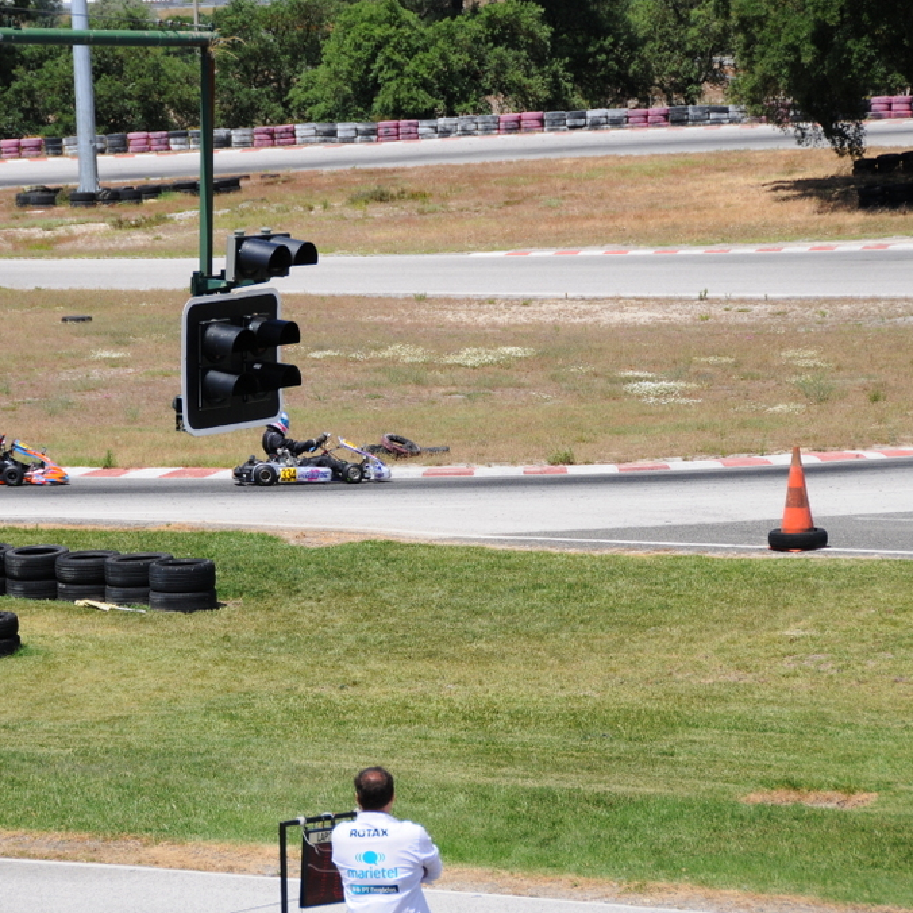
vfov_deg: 8.6
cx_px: 359
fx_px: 6047
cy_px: 458
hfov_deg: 8.6
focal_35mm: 203
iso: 400
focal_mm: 105
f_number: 5.3
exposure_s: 1/2000
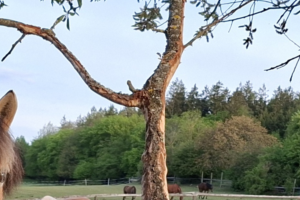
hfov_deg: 22.3
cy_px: 193
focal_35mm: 91
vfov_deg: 14.8
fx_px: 758
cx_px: 94
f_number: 1.8
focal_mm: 5.54
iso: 50
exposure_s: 1/526
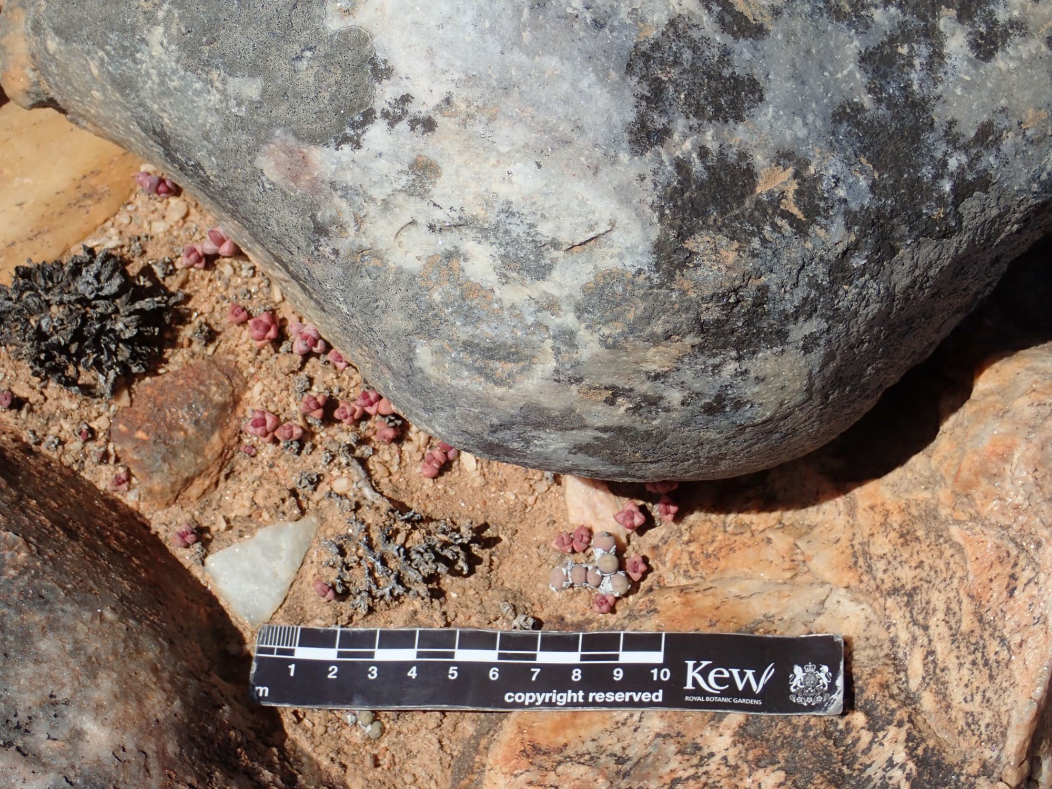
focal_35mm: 65
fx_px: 1975
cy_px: 394
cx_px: 526
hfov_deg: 29.8
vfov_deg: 22.6
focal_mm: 11.78
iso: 100
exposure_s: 1/640
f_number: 5
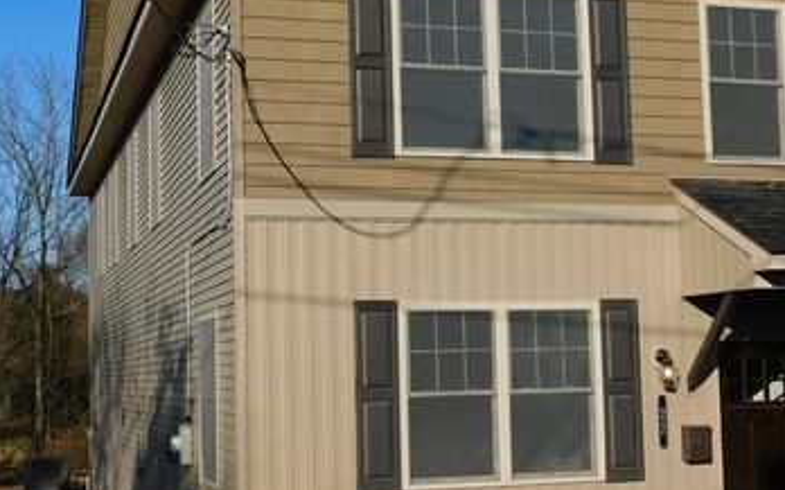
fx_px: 1304
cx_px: 379
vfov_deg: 21.3
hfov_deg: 33.5
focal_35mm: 61
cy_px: 259
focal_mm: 7.1
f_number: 7.2
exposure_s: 1/500
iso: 125
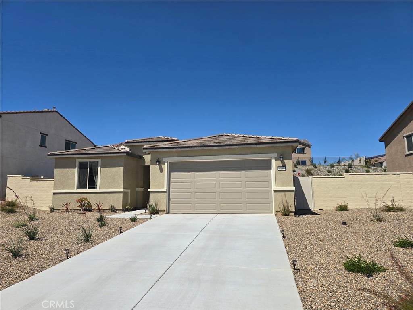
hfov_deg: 73.9
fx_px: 274
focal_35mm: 23
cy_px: 155
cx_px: 206
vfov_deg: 58.9
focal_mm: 6.3
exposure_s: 1/1406
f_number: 1.7
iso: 12
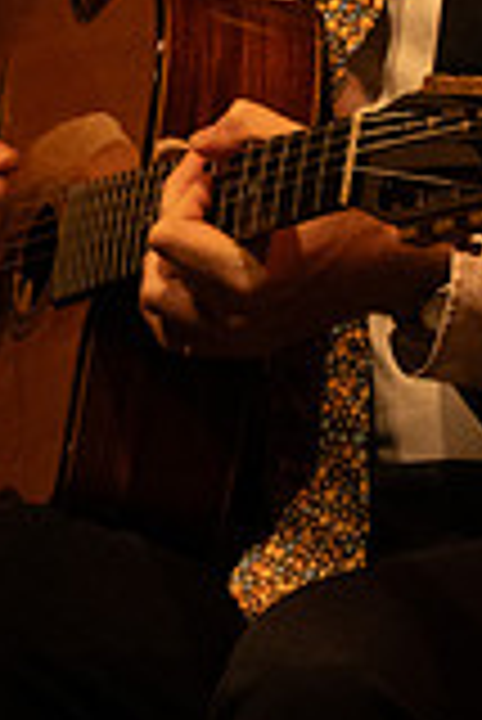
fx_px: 16872
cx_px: 9
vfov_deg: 2.4
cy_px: -189
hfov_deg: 1.6
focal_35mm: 842
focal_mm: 200
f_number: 8
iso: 6400
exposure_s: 1/60
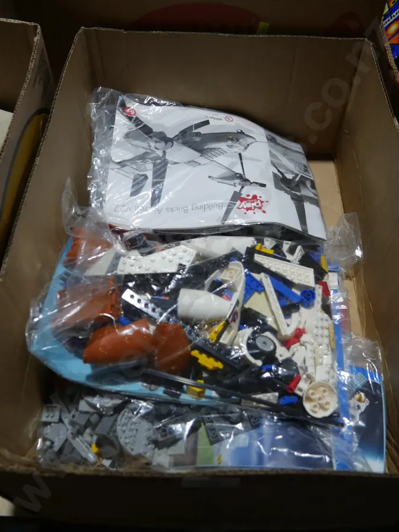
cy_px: 268
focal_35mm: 32
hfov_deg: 44.2
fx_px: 492
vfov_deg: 56.8
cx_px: 204
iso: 200
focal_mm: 14
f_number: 3.5
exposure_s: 1/125
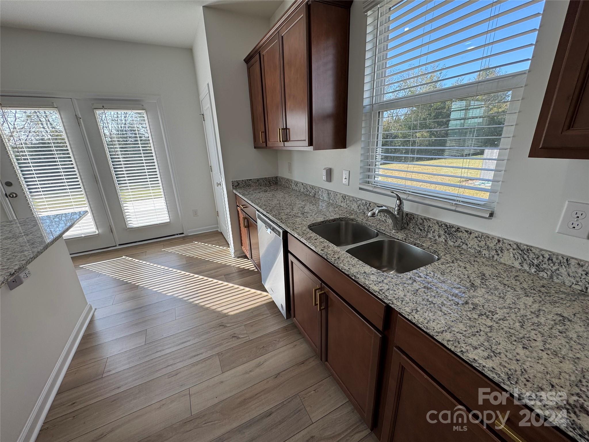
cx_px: 294
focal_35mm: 14
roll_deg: +2.9
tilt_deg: -18.3
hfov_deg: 102.1
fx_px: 238
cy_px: 221
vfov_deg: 85.7
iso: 40
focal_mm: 2.22
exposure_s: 1/144
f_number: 2.2
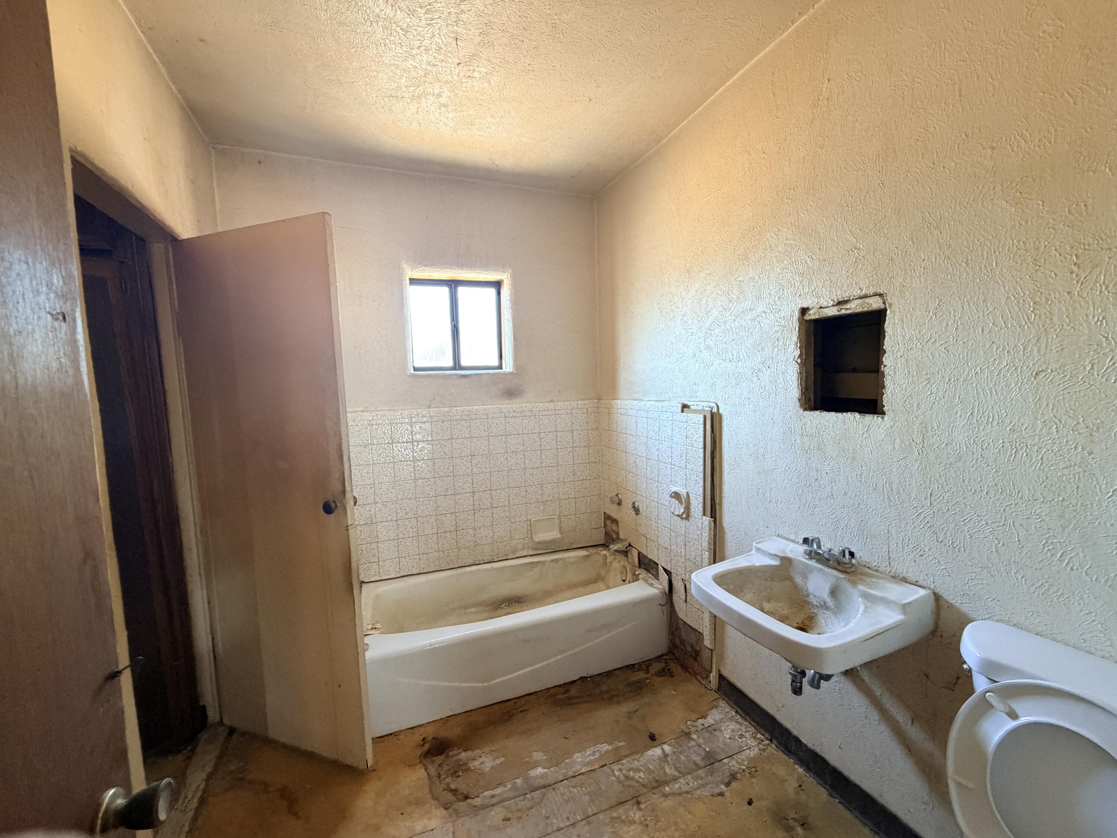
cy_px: 419
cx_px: 558
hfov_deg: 102.1
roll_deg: +2.0
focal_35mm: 14
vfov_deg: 85.7
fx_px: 452
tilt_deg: -4.8
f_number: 2.2
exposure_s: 1/60
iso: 500
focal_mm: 2.22
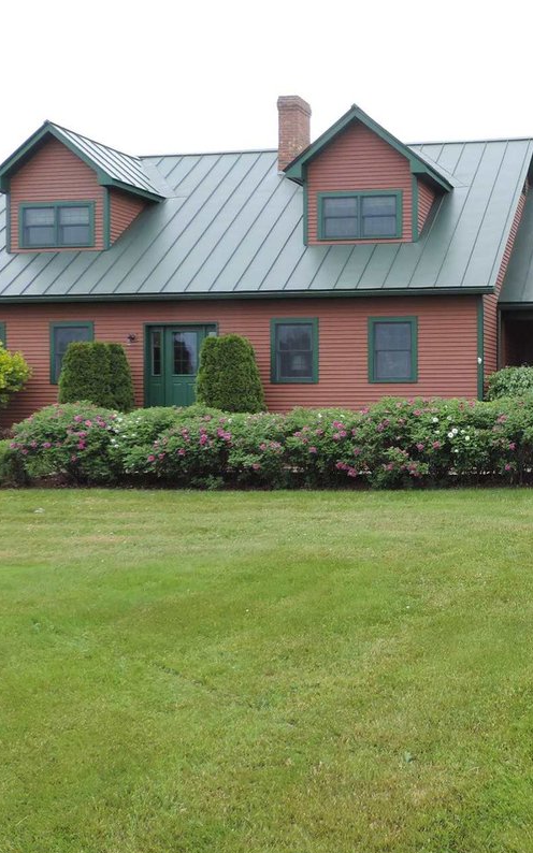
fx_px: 953
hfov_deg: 29.1
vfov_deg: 48.2
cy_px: 419
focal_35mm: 41
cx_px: 544
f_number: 3
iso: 80
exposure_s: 1/200
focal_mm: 4.3
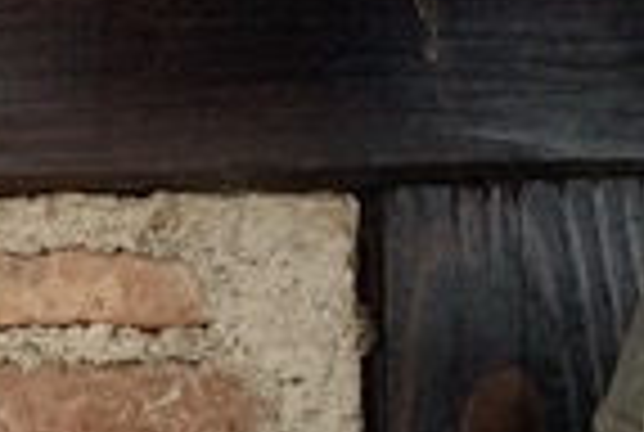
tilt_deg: +4.4
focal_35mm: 193
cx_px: -1256
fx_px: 3460
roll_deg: -0.8
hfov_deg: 8.8
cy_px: 1116
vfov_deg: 6.7
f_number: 1.8
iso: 32
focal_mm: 4.25
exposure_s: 1/121
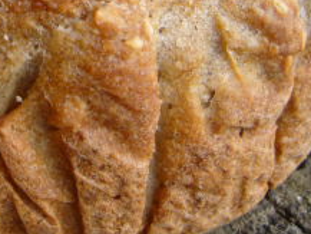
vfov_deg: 13.9
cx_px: -21
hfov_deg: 18.4
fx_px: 926
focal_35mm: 103
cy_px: -52
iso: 80
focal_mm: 7.4
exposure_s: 1/250
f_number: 2.8
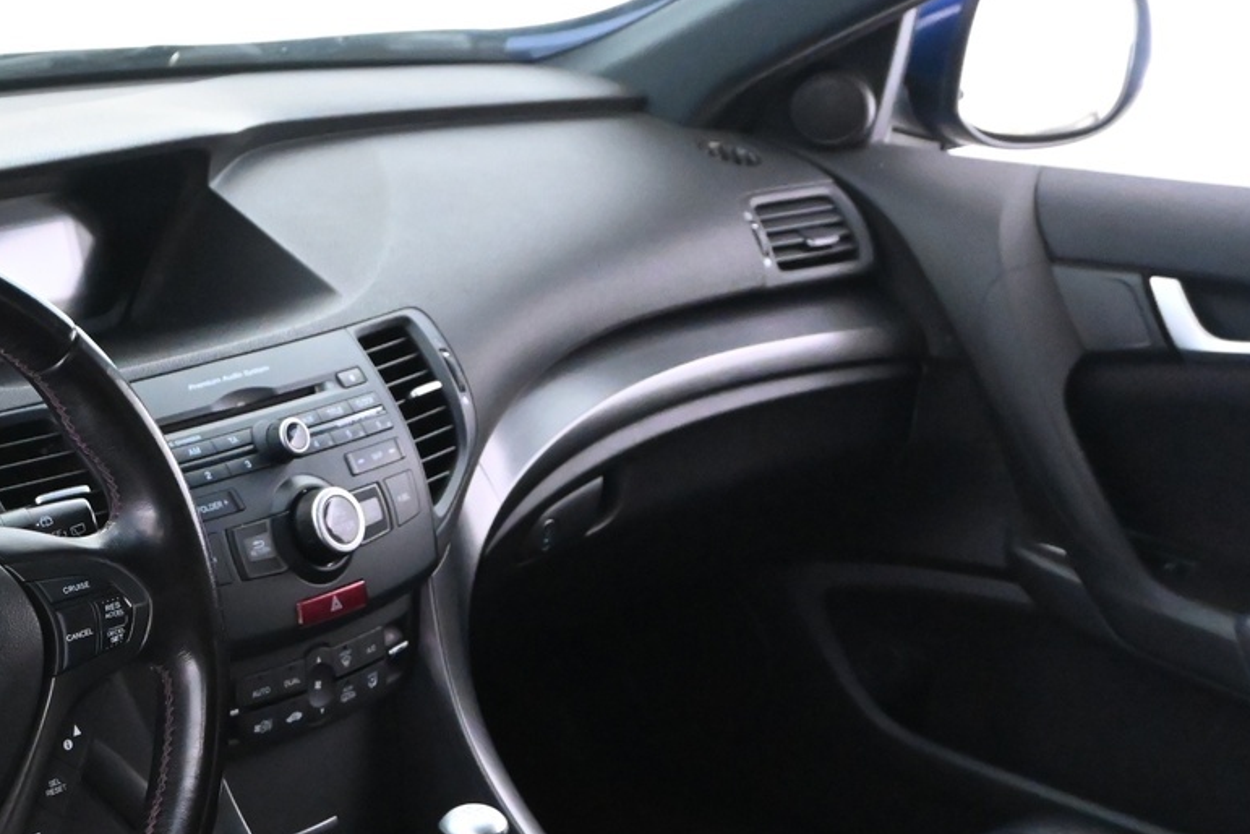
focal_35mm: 63
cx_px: 26
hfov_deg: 29.9
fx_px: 2187
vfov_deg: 21.3
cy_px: 660
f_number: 4.5
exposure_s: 1/25
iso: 6400
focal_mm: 20
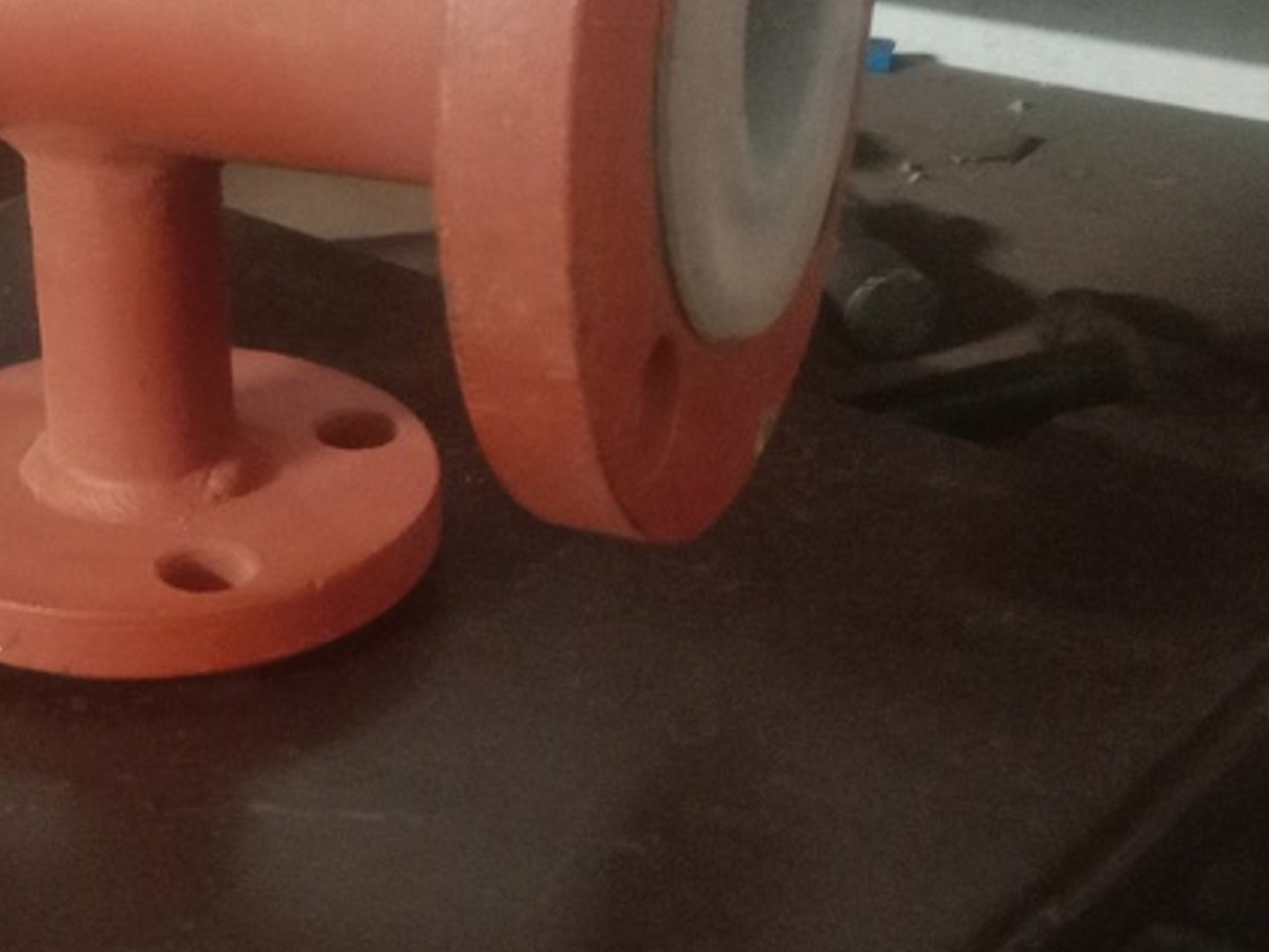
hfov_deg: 31.5
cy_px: 220
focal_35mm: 57
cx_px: 30
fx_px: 2090
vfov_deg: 25.3
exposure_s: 1/16.7
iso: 2097
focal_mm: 3.39
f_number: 2.2
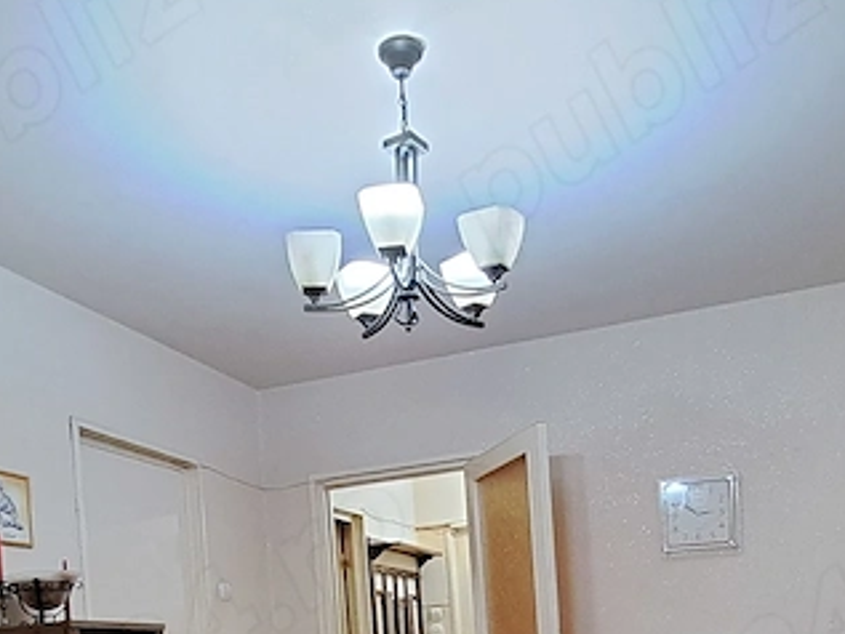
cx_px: 429
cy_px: 746
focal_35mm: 41
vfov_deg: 30.3
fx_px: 1001
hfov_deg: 45.8
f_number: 2.2
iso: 200
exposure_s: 1/25
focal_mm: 1.74
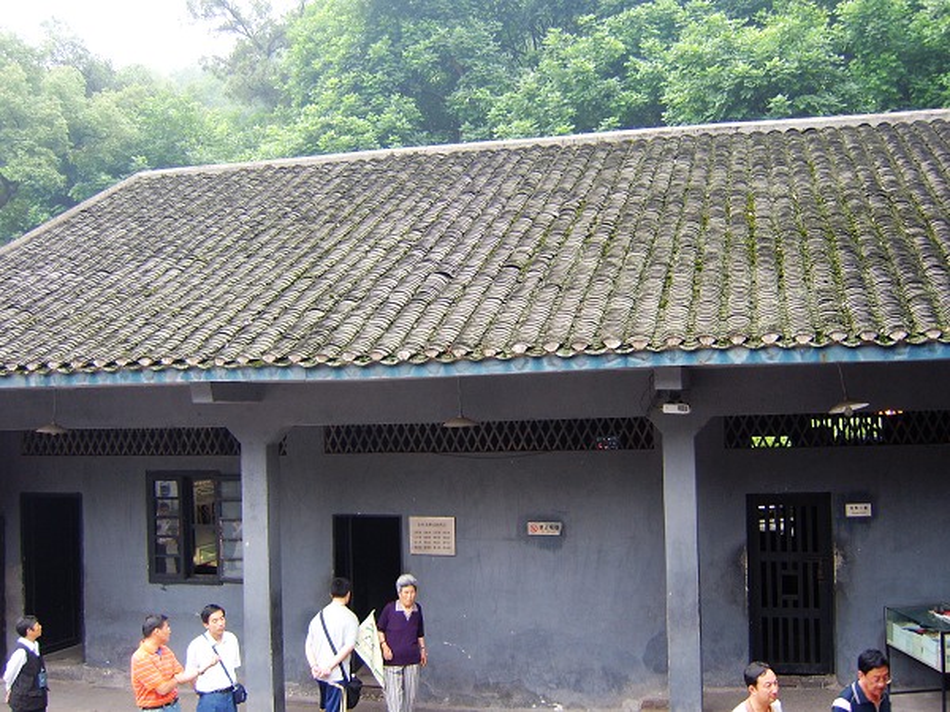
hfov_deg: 58.4
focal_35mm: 31
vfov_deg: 45.4
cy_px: 356
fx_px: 851
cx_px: 475
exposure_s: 1/71
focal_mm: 8.13
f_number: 2.7
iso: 100
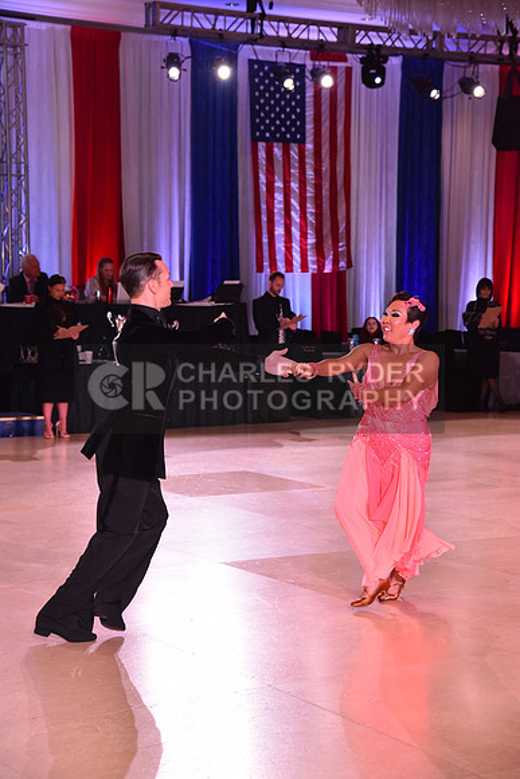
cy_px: 390
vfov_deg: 27.0
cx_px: 260
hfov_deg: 18.2
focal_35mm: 75
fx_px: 1624
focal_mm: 75
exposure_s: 1/320
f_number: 6.3
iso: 2500
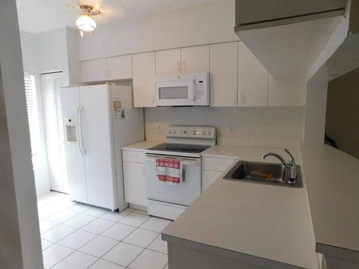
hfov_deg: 73.9
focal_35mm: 23
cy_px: 134
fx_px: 239
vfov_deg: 58.9
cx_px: 180
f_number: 3
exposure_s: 1/30
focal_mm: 4
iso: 200
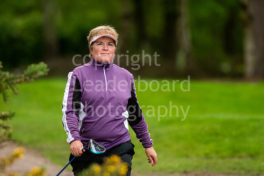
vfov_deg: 3.1
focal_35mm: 450
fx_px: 3301
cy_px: 88
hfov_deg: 4.6
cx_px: 132
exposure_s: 1/1250
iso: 1600
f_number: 4
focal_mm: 300
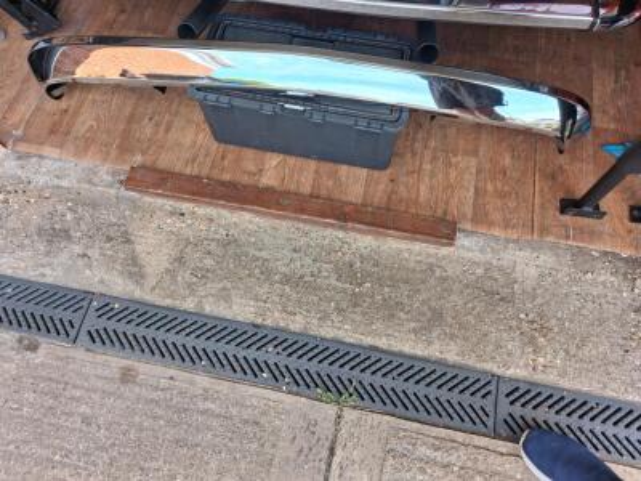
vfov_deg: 51.4
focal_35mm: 27
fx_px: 500
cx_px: 320
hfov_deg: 65.3
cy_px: 240
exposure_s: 1/120
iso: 25
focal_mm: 4
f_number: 1.8
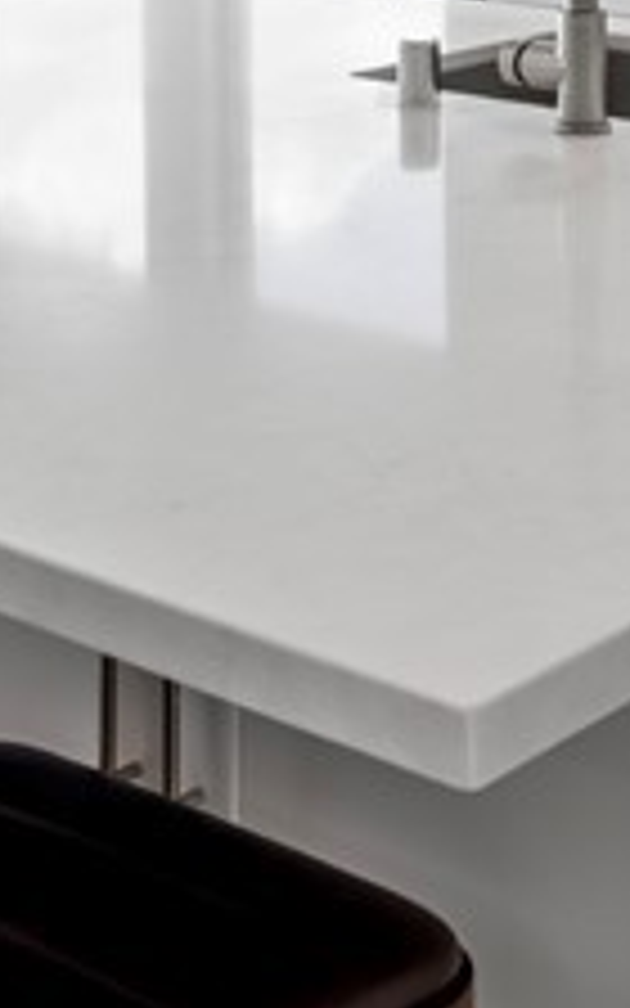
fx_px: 2582
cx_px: 472
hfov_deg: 13.9
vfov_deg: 19.9
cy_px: -378
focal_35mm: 94
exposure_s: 1/6
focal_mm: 19
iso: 400
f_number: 8
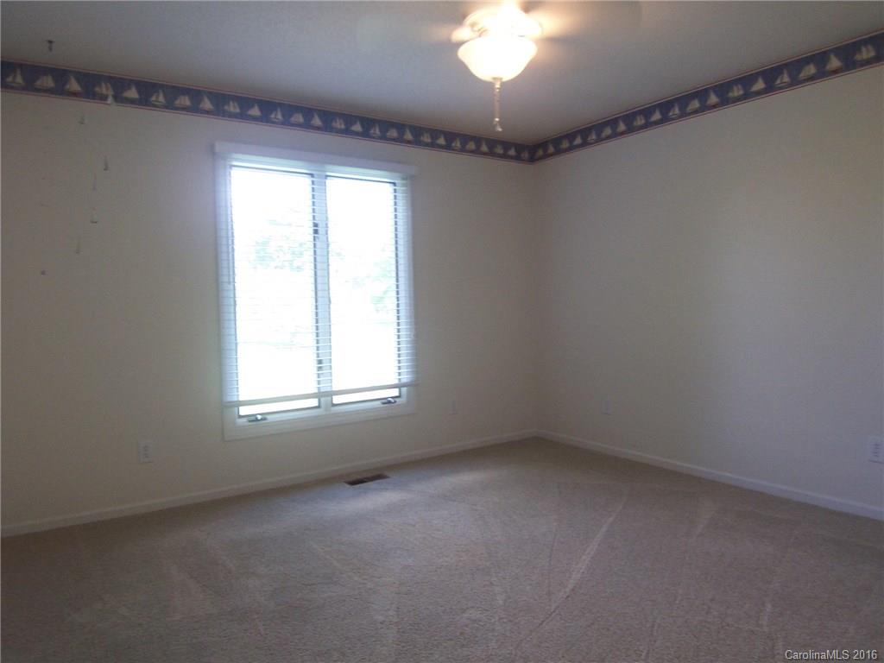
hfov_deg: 73.9
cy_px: 332
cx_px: 442
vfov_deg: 58.9
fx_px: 587
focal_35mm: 23
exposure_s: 1/30
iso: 100
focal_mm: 3.8
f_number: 2.8
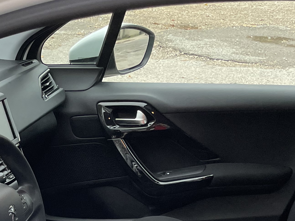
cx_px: -109
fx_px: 690
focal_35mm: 81
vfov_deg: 16.5
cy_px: 334
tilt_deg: -33.0
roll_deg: +0.2
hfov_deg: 21.4
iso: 125
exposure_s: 1/113
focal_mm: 4.2
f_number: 1.6
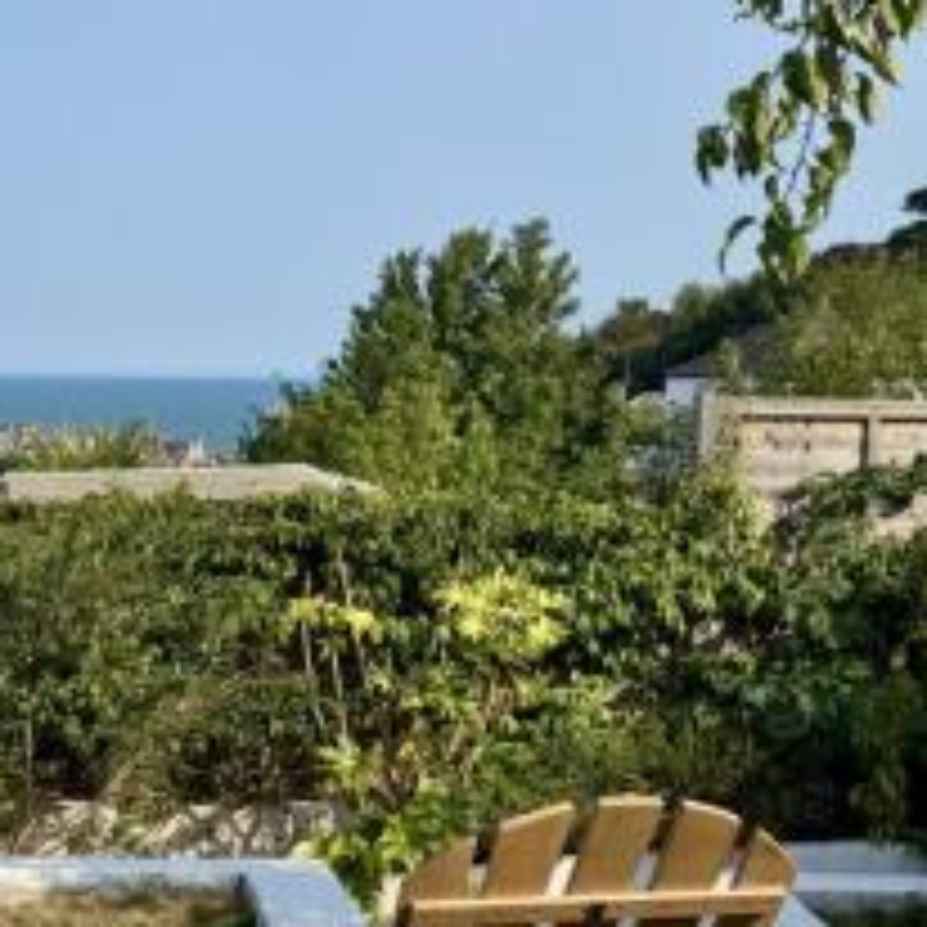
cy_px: 632
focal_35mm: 87
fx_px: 2636
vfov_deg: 19.9
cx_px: -16
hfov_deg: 19.3
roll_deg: +0.8
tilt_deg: -5.0
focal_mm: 6.76
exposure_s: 1/4310
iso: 64
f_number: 1.78
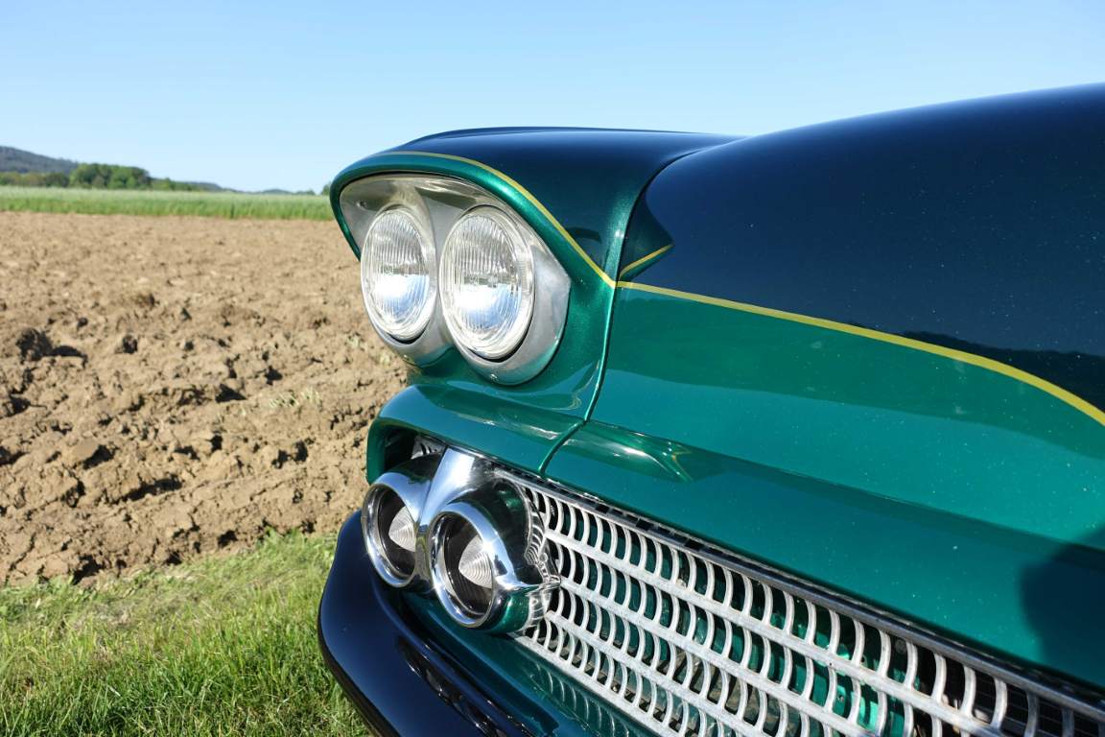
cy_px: 368
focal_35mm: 32
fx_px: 982
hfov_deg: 58.7
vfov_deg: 41.1
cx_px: 552
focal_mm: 11.81
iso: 125
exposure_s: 1/800
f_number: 4
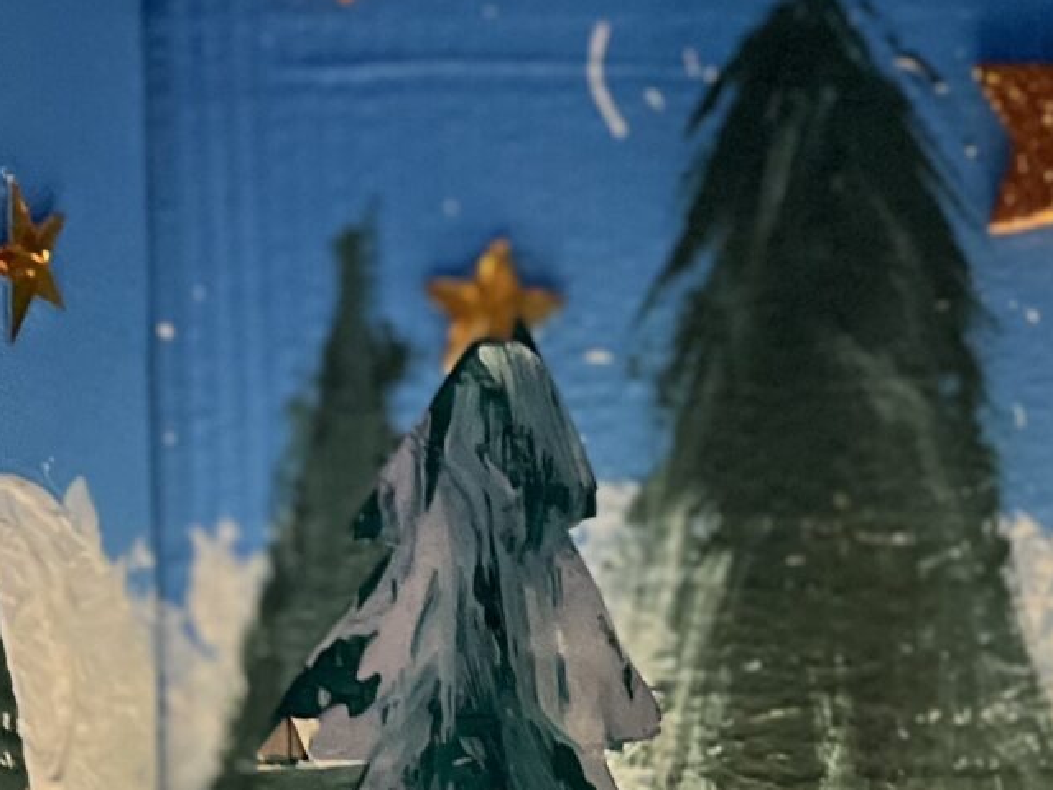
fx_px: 3164
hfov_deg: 17.5
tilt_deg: -4.0
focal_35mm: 104
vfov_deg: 14.2
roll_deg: +1.5
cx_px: 1438
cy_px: 328
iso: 400
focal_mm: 5.1
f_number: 1.6
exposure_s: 1/33
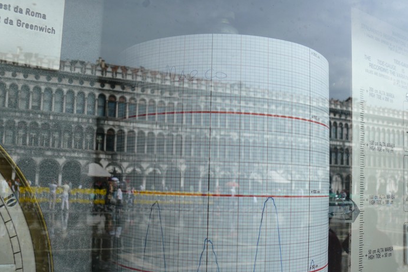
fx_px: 431
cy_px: 145
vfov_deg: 35.0
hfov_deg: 50.7
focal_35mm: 38
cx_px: 202
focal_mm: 7.6
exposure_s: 1/200
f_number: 5.6
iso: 100
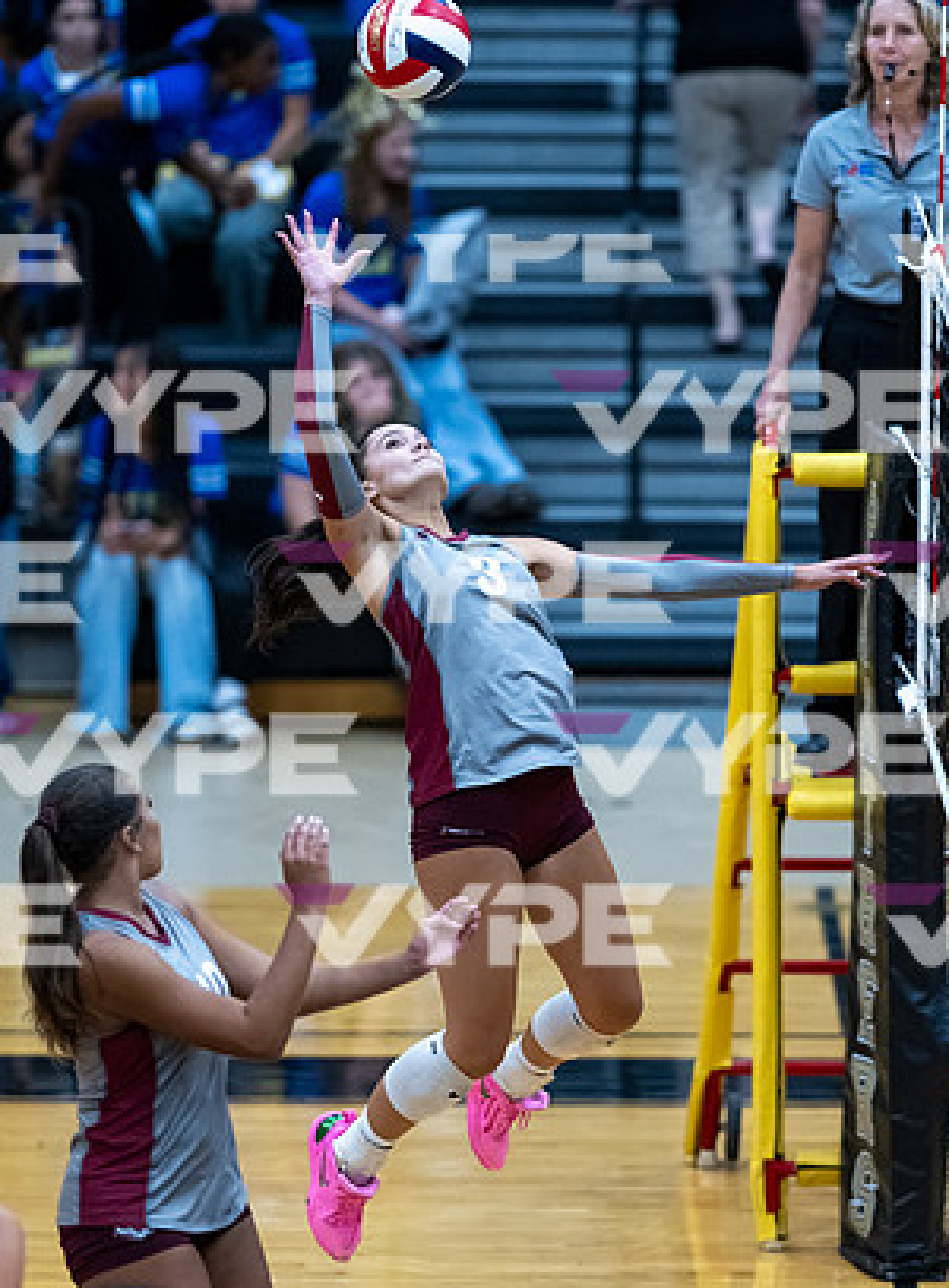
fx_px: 12605
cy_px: 675
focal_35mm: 341
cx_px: 648
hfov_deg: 4.3
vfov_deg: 5.8
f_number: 2
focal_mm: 200
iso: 3200
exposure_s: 1/1600
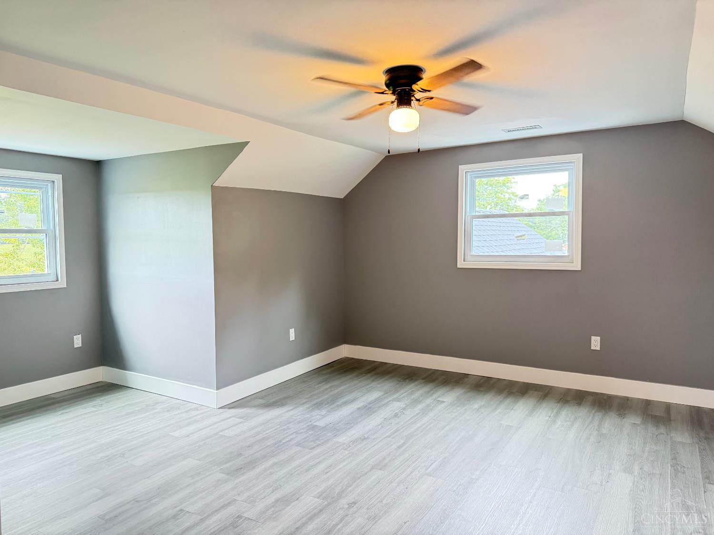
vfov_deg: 56.8
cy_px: 268
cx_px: 357
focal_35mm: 24
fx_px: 495
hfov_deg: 71.6
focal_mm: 6.76
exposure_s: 1/60
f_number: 1.78
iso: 400
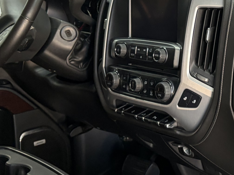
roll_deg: +1.4
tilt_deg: -8.7
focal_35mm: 74
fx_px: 500
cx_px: 239
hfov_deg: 25.0
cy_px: 40
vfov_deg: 19.7
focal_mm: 5.96
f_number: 1.6
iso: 160
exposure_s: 1/60
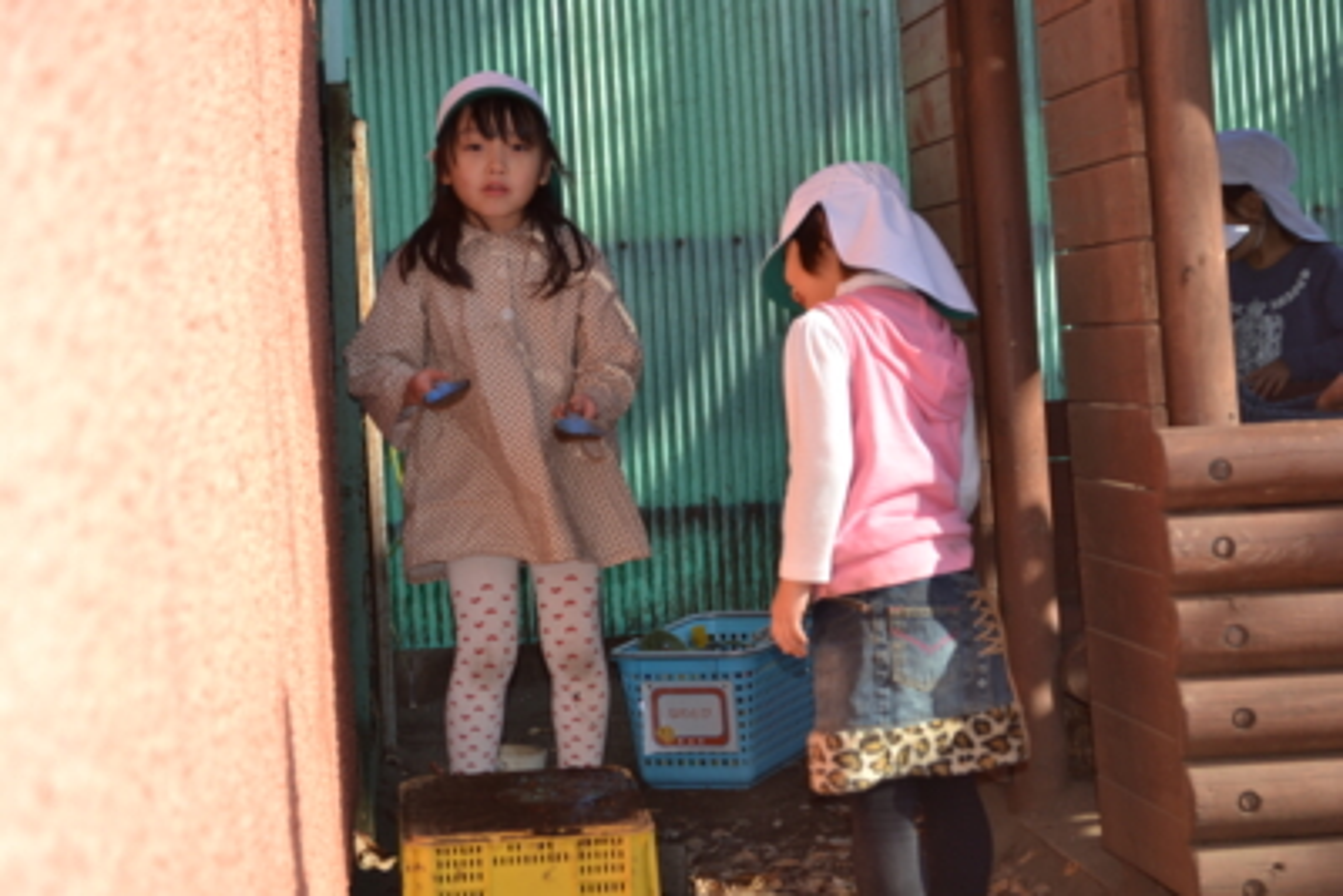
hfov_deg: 24.6
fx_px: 3079
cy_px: 448
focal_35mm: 82
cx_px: 672
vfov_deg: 16.6
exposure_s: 1/160
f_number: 5.6
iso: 100
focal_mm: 55
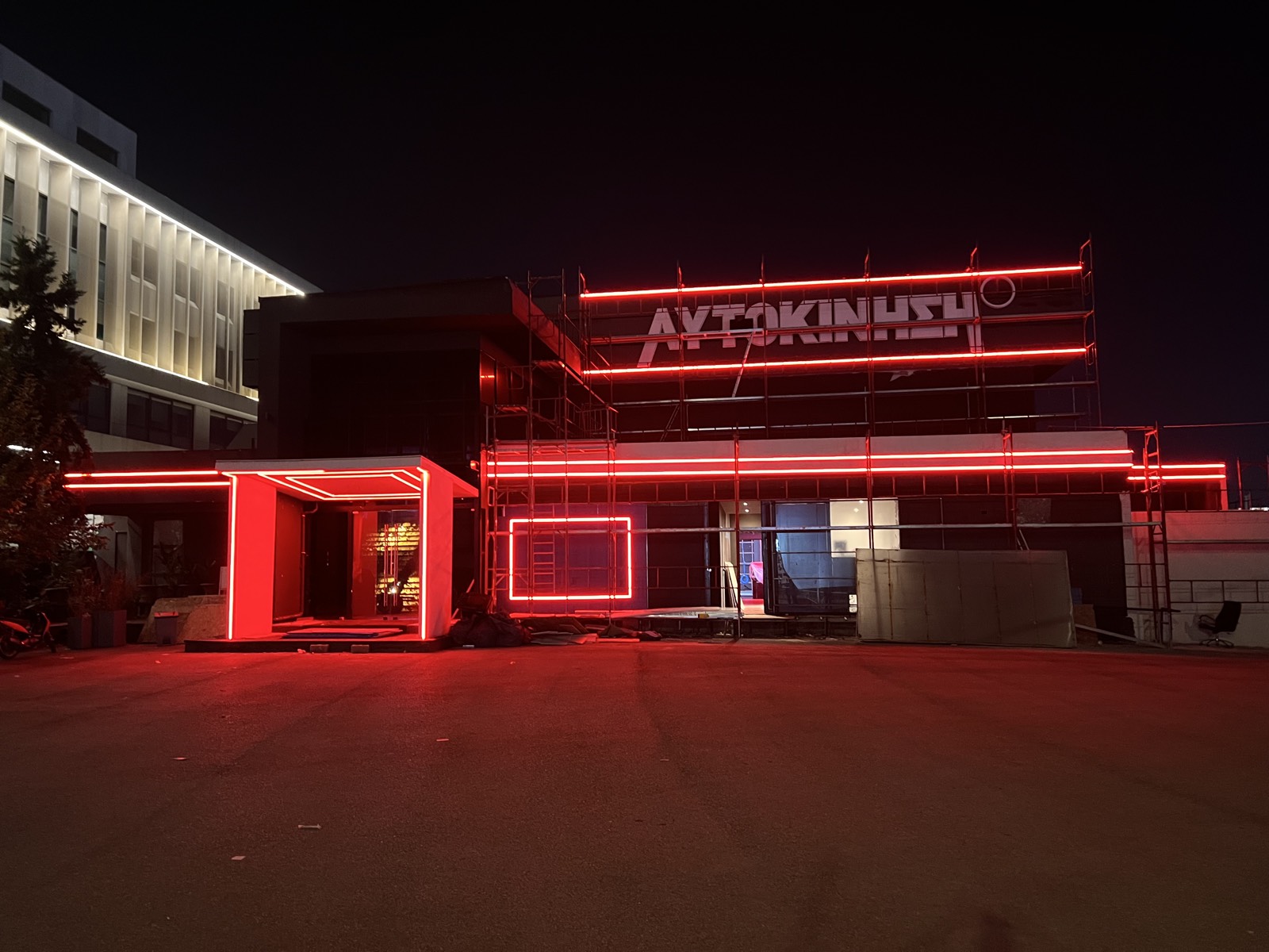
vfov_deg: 53.1
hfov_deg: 67.3
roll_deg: +0.4
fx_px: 953
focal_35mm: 26
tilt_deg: +5.0
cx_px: 634
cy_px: 476
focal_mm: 5.7
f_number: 1.5
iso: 1000
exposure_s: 1/30
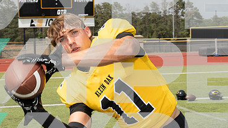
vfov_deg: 15.5
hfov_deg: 27.2
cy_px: 71
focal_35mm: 78
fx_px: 471
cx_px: 102
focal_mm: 48
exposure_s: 1/250
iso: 160
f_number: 11
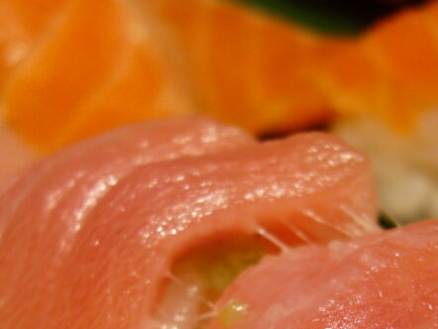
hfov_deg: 24.1
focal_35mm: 81
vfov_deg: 17.6
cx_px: 270
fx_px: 1025
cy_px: 358
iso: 100
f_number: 2.8
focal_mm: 5.8
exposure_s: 1/40
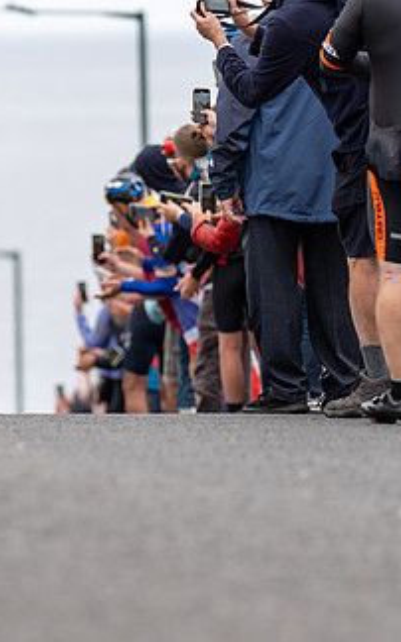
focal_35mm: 366
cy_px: 379
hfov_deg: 3.6
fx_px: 6411
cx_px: -70
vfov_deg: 5.7
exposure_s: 1/1000
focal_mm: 200
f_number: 3.5
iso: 320
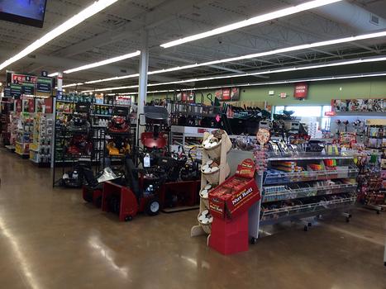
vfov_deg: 46.8
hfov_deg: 60.0
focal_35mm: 30
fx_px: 334
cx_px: 193
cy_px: 144
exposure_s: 1/40
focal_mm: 4.12
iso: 40
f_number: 2.2
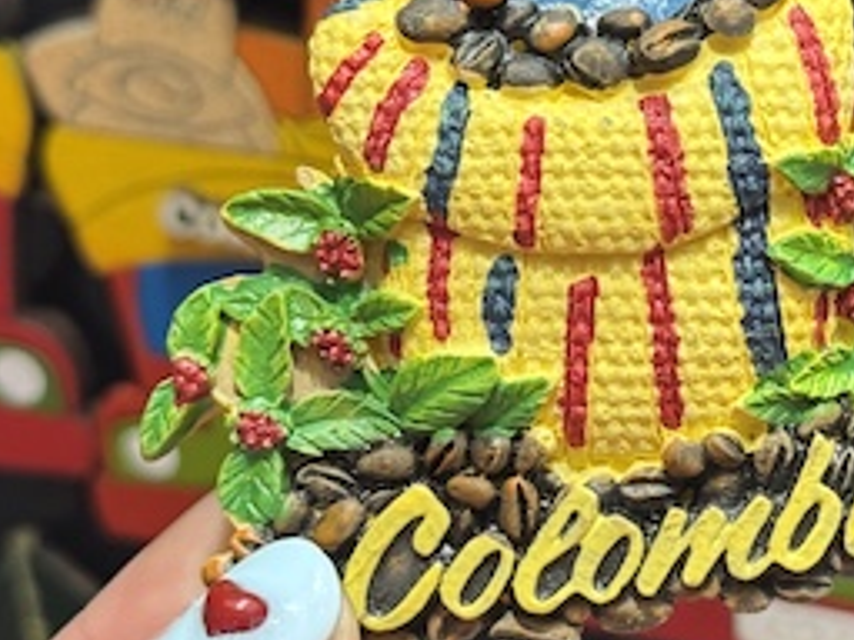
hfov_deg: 16.3
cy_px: 270
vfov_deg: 12.3
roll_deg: -0.3
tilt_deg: -30.6
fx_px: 2960
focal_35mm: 120
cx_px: 714
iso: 125
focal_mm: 6.76
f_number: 1.78
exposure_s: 1/60
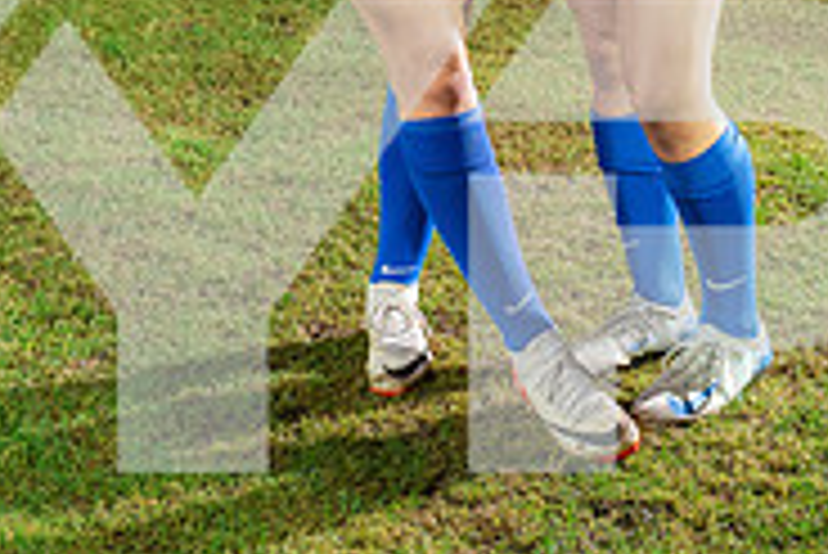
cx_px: 396
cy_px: -309
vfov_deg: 11.7
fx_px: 2578
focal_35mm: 112
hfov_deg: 18.2
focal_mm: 35
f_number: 5.6
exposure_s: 1/250
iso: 2500
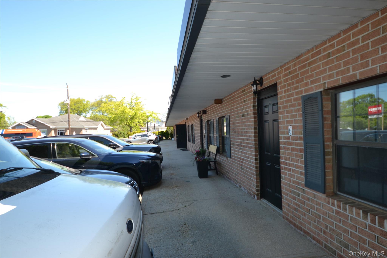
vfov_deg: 59.5
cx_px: 194
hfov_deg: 81.2
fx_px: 226
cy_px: 129
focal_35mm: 21
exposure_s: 1/125
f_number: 5
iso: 110
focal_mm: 14
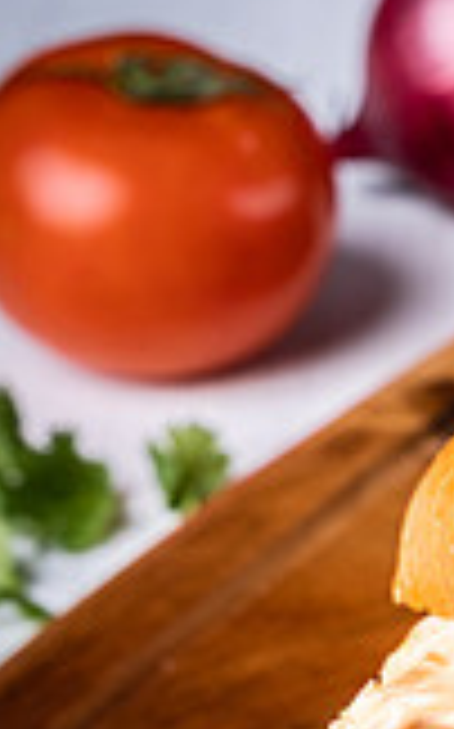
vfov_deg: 12.1
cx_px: 598
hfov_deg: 7.6
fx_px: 3371
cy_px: 783
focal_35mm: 170
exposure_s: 1/200
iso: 100
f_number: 10
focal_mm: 60
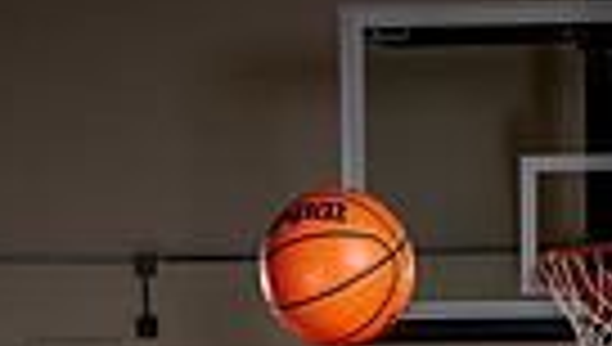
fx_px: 2812
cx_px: 472
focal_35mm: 173
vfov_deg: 6.6
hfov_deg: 12.4
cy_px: 917
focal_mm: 50
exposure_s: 1/250
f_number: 5.6
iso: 200
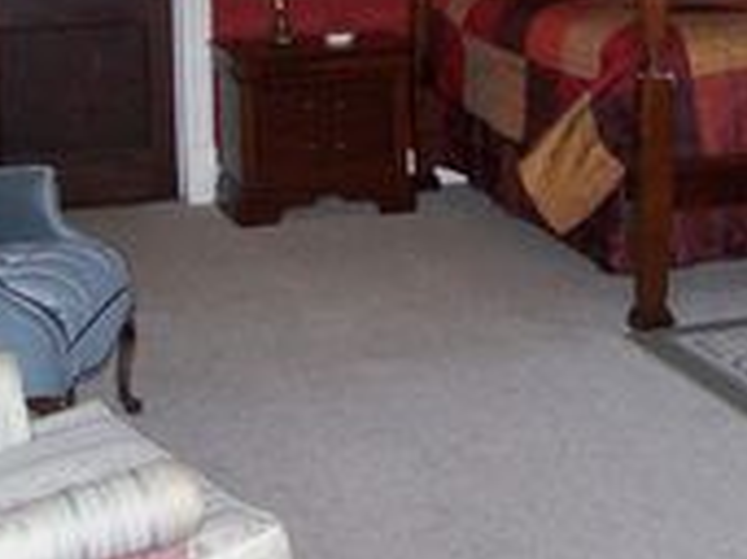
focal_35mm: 82
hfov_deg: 23.6
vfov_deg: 17.7
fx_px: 1768
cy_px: 52
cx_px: 555
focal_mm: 6.3
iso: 140
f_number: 2.8
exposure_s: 1/60
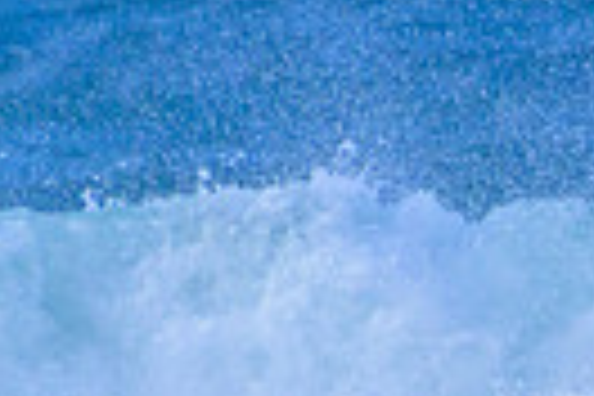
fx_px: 72380
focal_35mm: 4387
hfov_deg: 0.5
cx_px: 1287
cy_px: 506
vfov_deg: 0.3
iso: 1800
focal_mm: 1000
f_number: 11
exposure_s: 1/2500
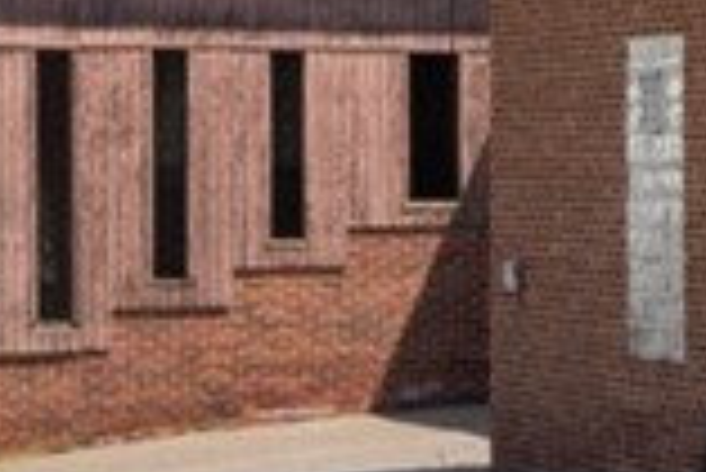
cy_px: -877
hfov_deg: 8.7
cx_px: 1907
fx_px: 4063
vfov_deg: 6.2
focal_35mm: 207
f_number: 8
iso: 400
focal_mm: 30
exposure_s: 1/1250
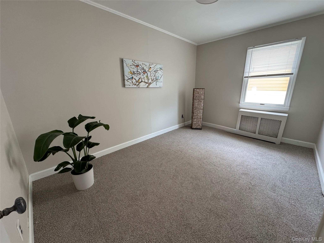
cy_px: 122
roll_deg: +1.0
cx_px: 162
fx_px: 131
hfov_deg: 102.1
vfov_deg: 85.7
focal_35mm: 14
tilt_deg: -15.8
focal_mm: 2.22
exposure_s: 1/120
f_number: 2.2
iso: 250
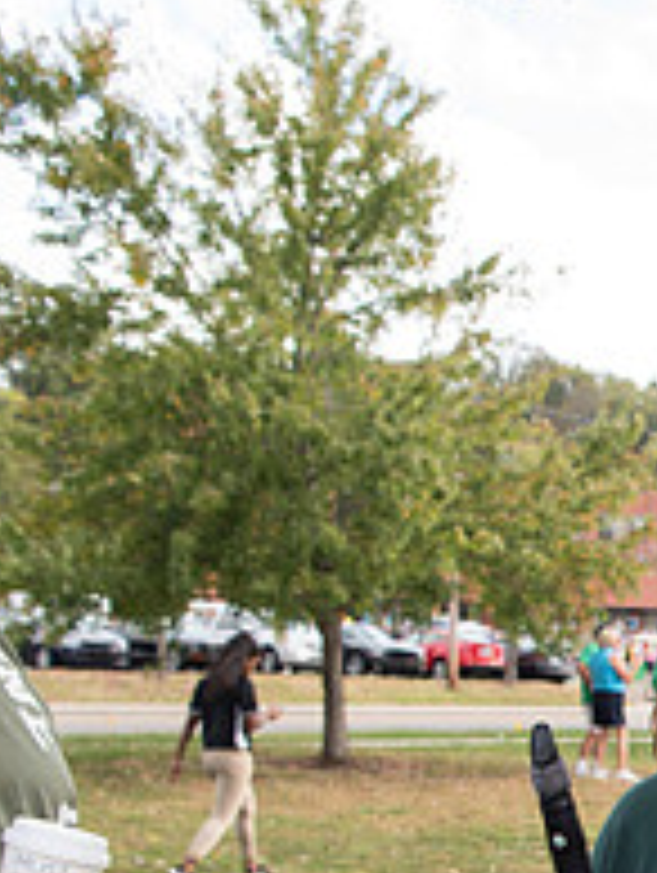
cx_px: 1089
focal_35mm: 69
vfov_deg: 26.7
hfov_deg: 18.1
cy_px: 857
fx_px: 1742
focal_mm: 24
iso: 250
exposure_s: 1/320
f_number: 4.5
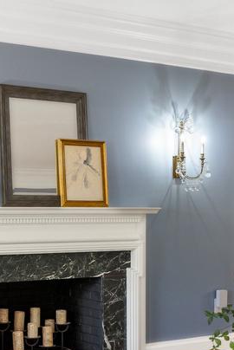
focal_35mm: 57
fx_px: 555
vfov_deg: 34.5
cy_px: 250
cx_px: 69
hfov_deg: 23.7
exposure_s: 1/125
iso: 1600
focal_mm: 30
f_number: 3.2
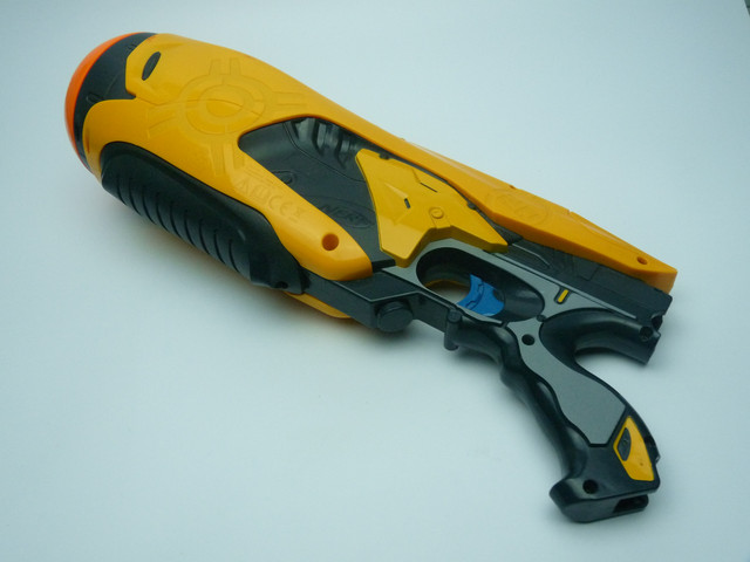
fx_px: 715
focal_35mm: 33
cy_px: 281
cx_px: 375
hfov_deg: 55.4
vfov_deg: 42.9
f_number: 3.2
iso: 400
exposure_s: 1/160
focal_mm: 5.9
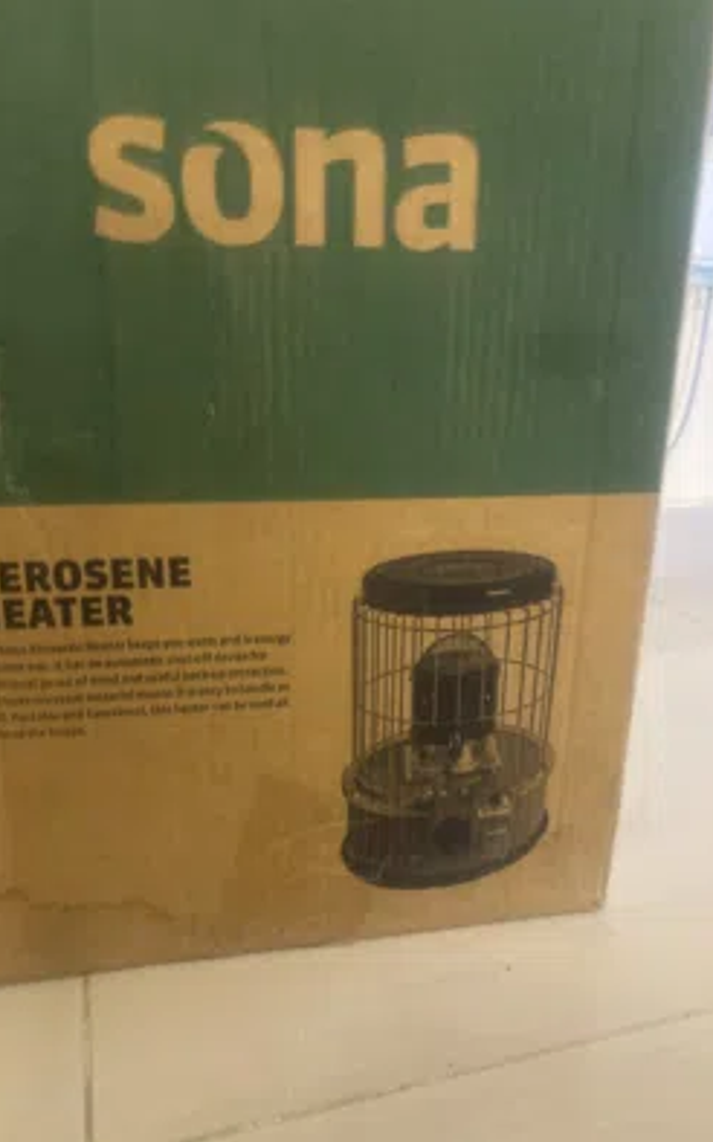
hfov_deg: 44.5
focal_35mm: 28
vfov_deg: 66.5
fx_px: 871
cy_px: 577
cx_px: 359
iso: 400
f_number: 1.6
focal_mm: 5.96
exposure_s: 1/33
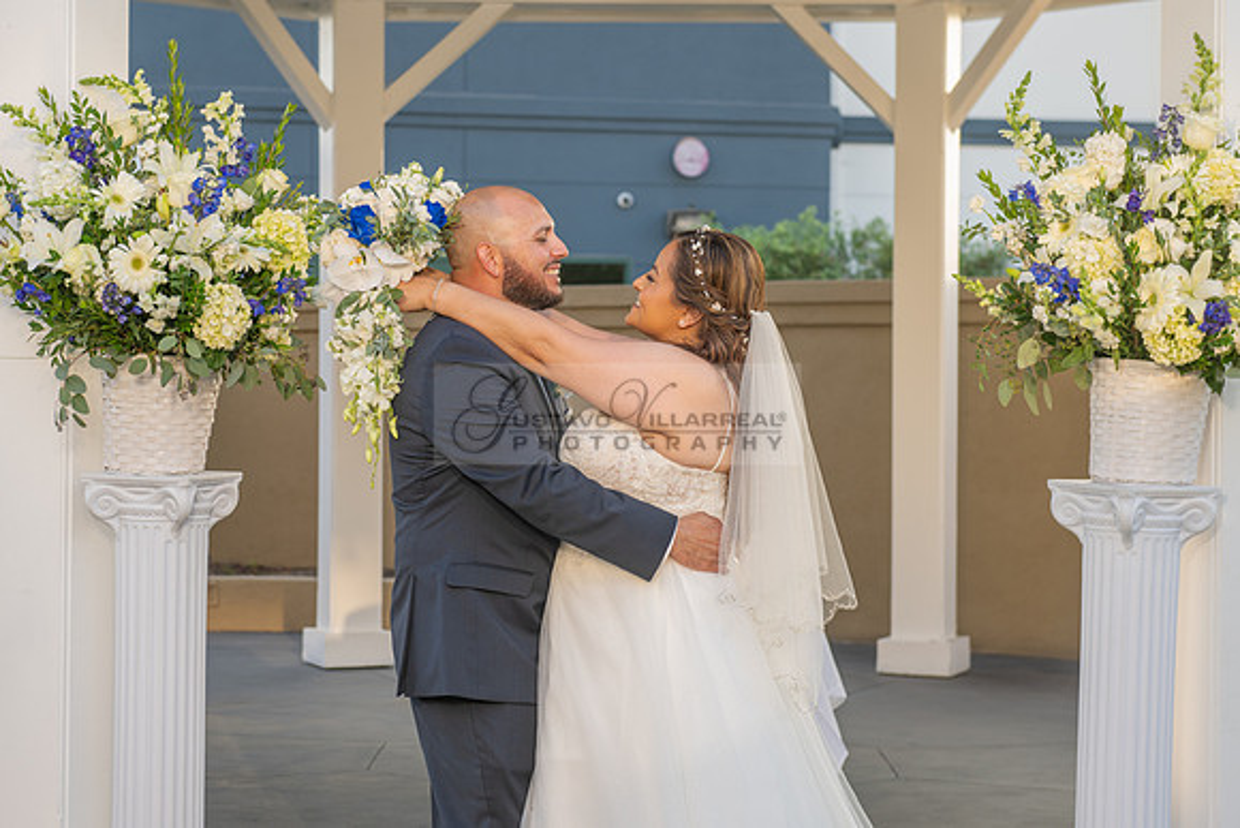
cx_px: 528
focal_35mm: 80
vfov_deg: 17.0
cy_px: 391
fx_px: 2768
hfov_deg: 25.2
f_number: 5
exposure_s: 1/160
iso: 200
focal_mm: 70
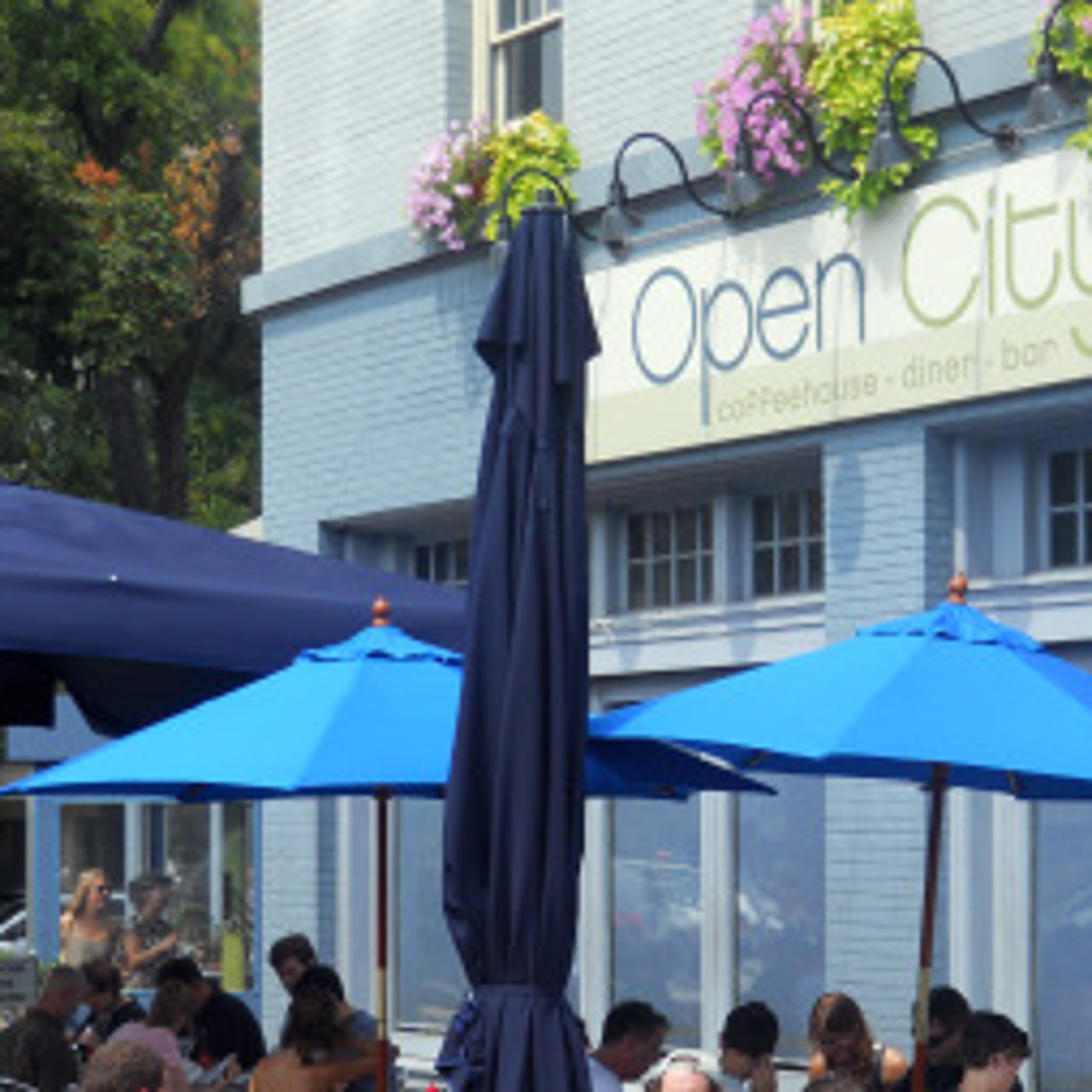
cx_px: 735
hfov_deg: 21.6
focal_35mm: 80
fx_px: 2855
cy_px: 789
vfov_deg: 21.5
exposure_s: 1/640
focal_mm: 8.3
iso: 80
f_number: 3.4
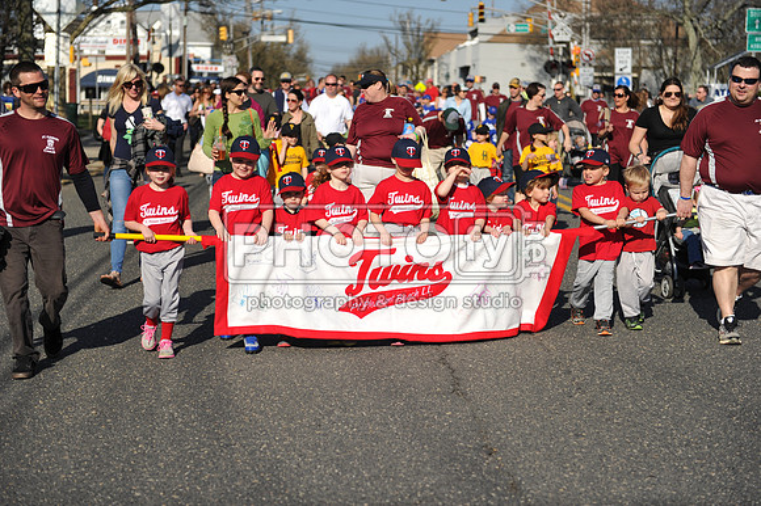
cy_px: 253
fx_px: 1479
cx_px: 380
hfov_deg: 28.9
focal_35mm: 70
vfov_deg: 19.4
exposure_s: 1/8000
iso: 400
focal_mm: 70
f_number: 2.8
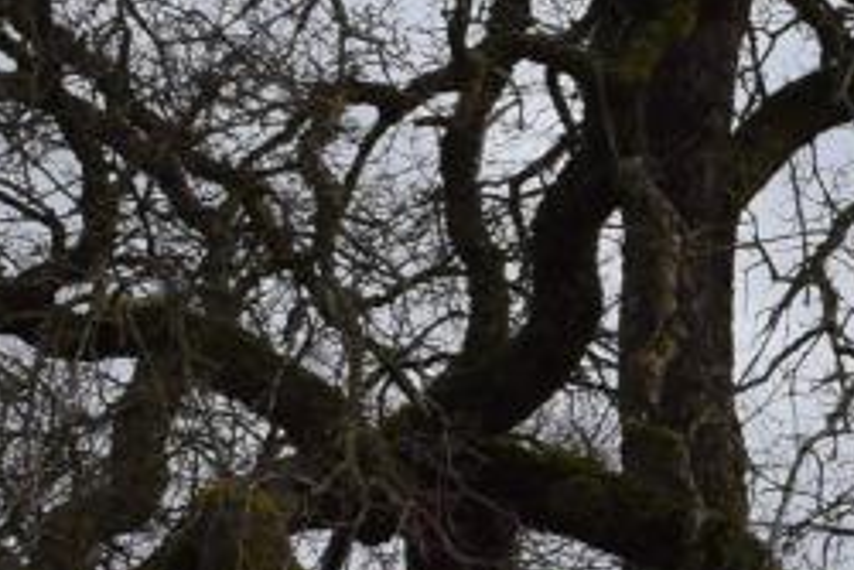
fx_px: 5340
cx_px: 1978
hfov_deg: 8.4
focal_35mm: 225
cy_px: 1072
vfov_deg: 6.0
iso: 100
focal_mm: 25
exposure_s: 1/200
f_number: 9
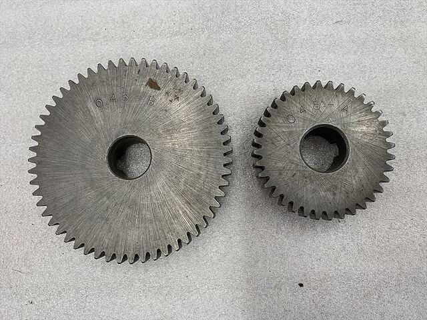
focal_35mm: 26
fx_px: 321
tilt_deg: -83.1
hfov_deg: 67.3
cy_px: 160
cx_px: 214
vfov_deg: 53.1
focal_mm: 4.25
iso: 100
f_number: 1.8
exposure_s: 1/76
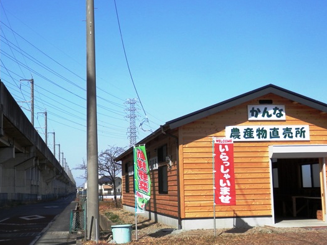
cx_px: 147
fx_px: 463
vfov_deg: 29.6
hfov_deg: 38.9
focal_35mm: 49
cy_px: 138
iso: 80
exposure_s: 1/125
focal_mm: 7.3
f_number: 10.4
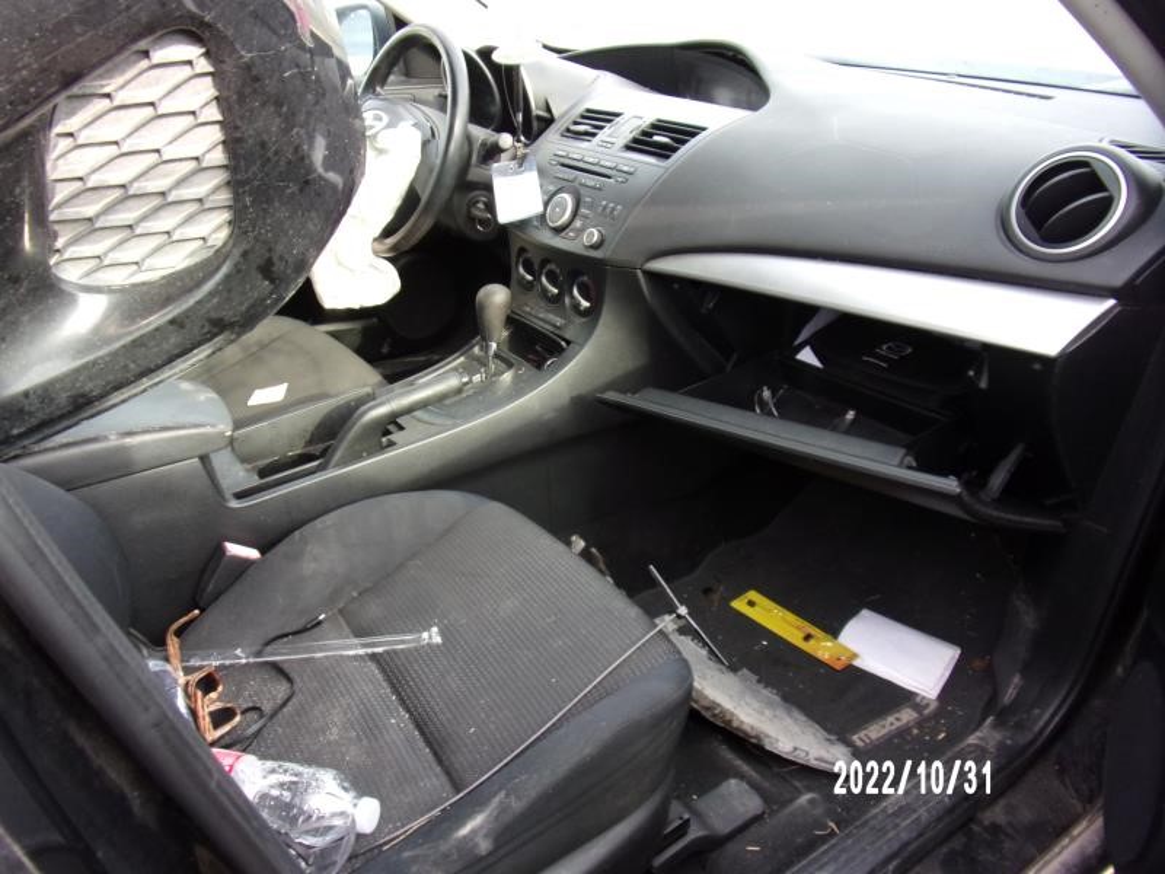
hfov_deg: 71.6
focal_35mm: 24
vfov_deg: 56.8
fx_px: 808
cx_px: 582
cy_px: 437
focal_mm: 4.3
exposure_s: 1/50
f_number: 3.3
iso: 80
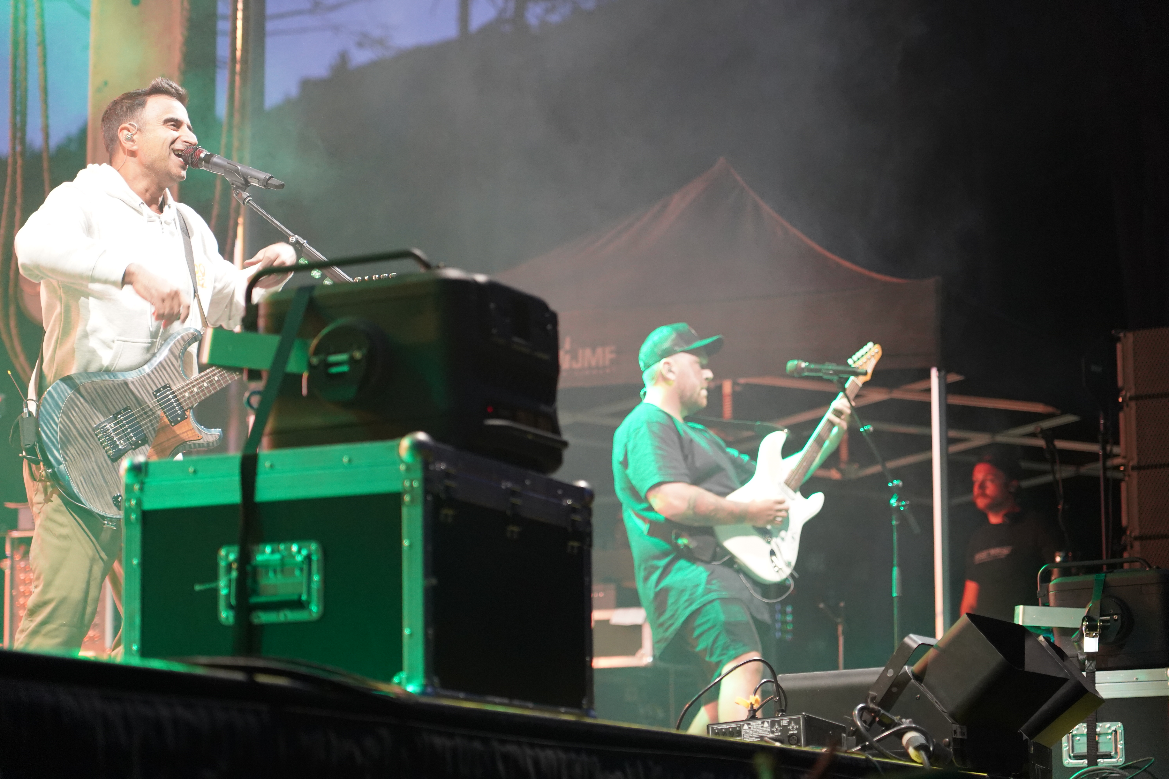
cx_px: 584
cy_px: 390
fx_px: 3409
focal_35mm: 105
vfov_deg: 13.0
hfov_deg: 19.5
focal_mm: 105
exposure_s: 1/160
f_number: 4
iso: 3200
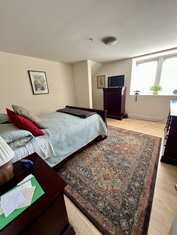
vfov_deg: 106.2
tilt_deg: -17.7
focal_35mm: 13
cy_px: 118
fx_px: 89
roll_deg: +3.0
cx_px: 88
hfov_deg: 89.9
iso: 200
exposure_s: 1/60
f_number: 1.8
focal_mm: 1.57
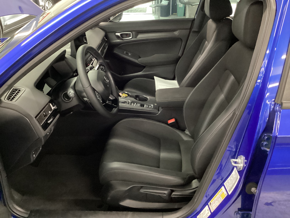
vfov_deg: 45.4
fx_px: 260
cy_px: 109
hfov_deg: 58.4
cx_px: 145
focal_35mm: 31
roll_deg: +1.1
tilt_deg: -30.3
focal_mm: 3.3
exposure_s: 1/17
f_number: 2.4
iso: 640
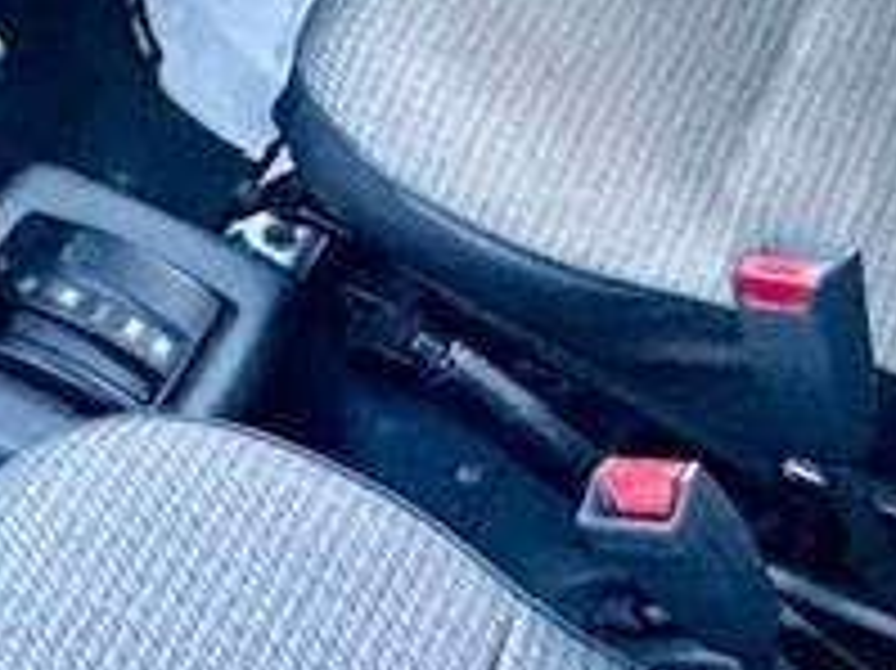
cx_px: 203
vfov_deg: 16.4
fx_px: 2328
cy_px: 265
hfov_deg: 21.6
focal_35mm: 90
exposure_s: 1/40
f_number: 2.2
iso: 1600
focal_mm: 2.22
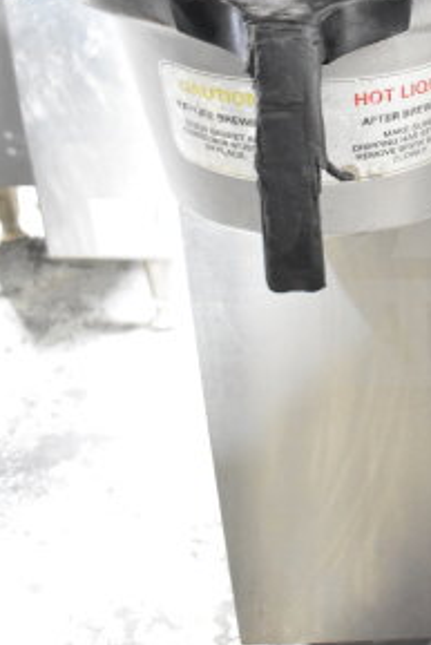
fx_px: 1022
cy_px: 209
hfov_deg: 21.2
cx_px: 590
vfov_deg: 34.7
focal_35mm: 57
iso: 6400
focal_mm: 18
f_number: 4
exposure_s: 1/60
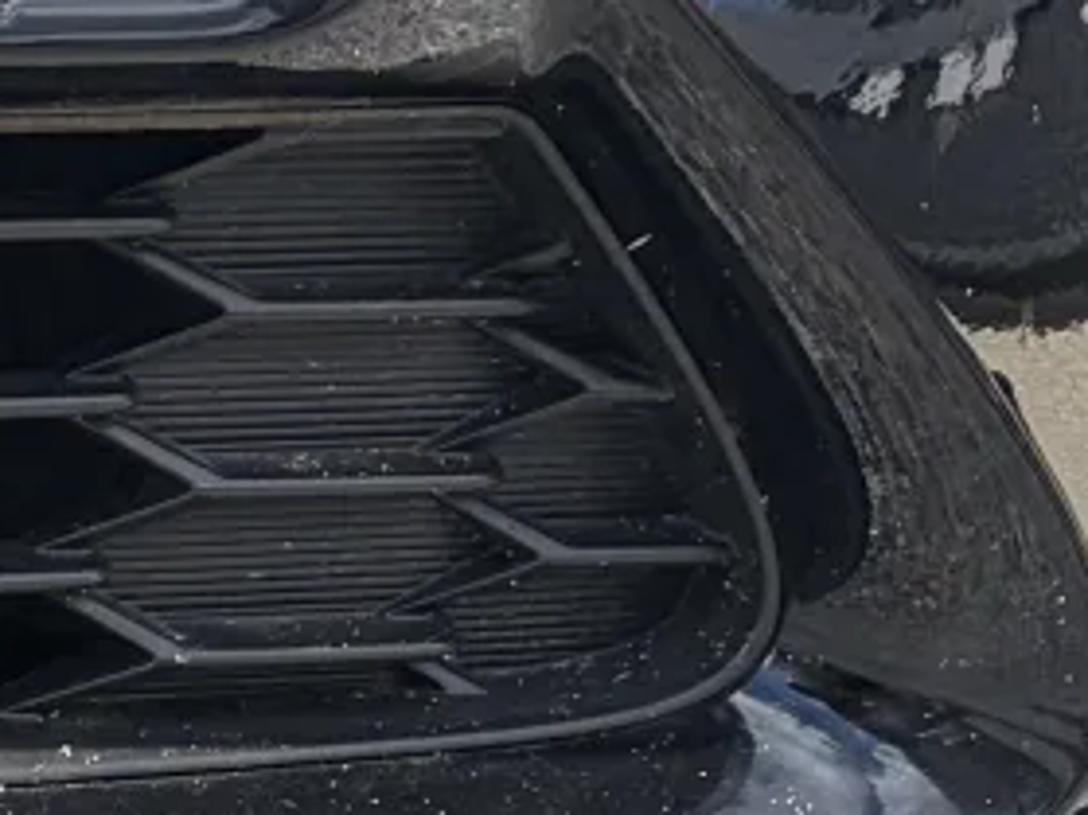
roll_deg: -0.7
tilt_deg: -21.8
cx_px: -1806
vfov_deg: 7.9
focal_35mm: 179
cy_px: 1716
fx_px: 5624
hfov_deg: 9.4
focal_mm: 5.96
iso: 50
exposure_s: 1/1311
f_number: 1.6
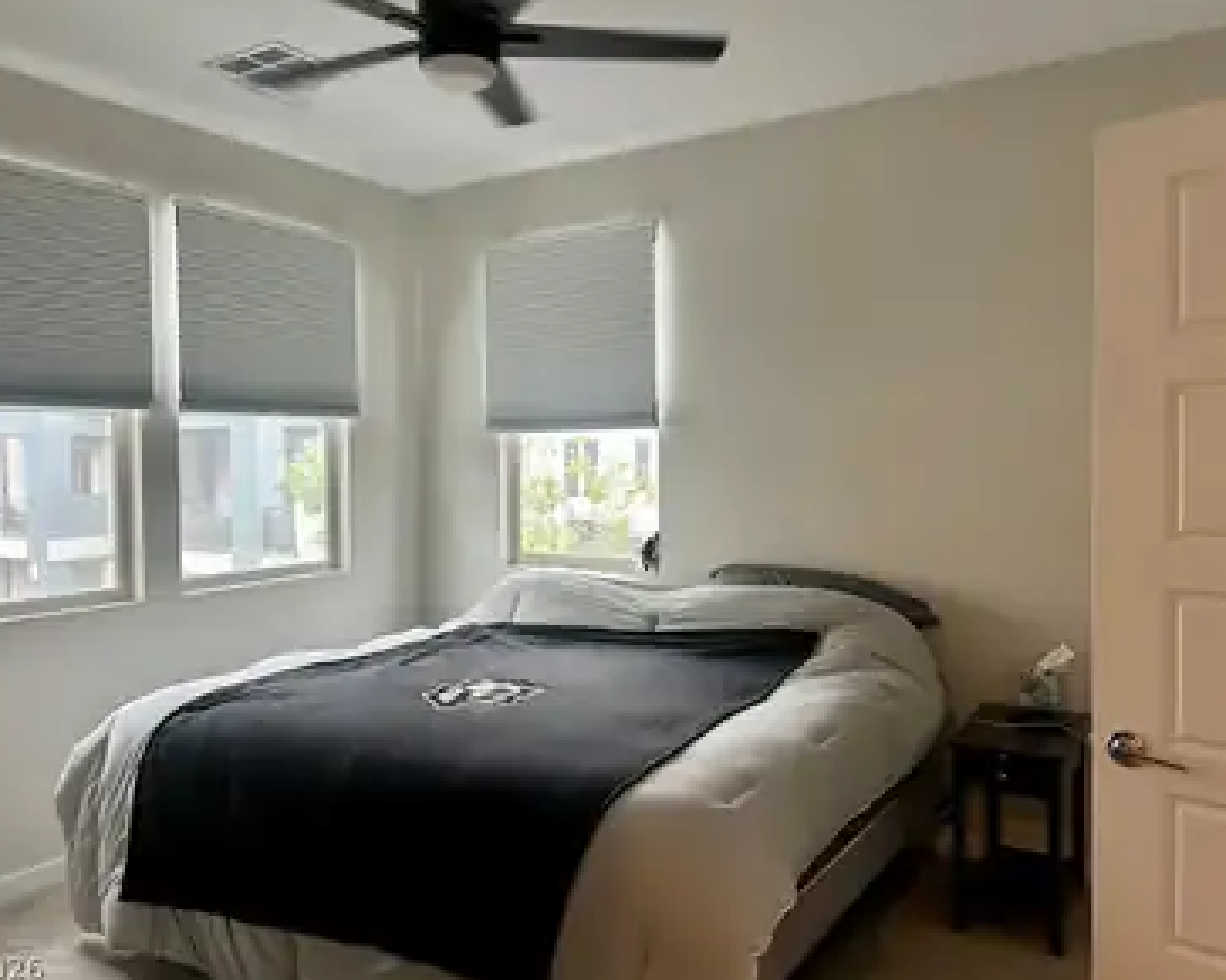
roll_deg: -0.1
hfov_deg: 62.2
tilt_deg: -1.8
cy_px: 483
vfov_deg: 51.5
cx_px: 574
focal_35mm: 28
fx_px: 1015
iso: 125
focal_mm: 5.7
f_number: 1.5
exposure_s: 1/60
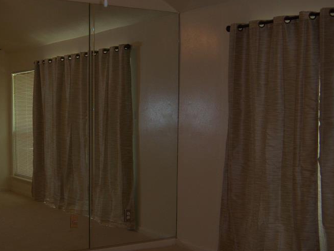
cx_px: 86
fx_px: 541
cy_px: 152
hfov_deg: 33.7
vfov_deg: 26.1
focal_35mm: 56
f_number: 2.8
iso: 80
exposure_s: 1/60
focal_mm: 7.5
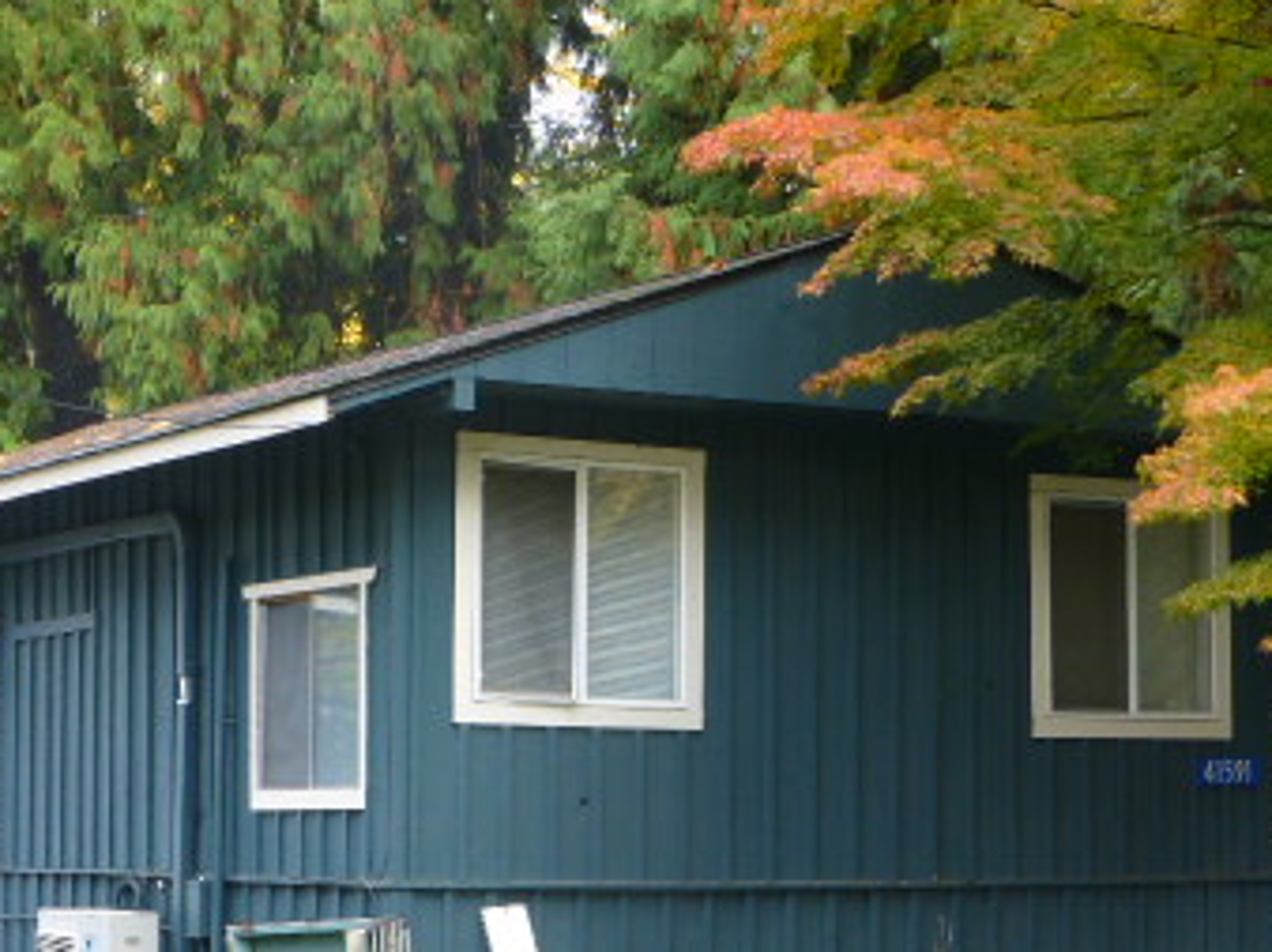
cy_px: 760
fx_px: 3268
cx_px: 455
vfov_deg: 16.5
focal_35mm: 89
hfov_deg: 22.0
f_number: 4.2
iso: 125
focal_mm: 8.5
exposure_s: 1/60
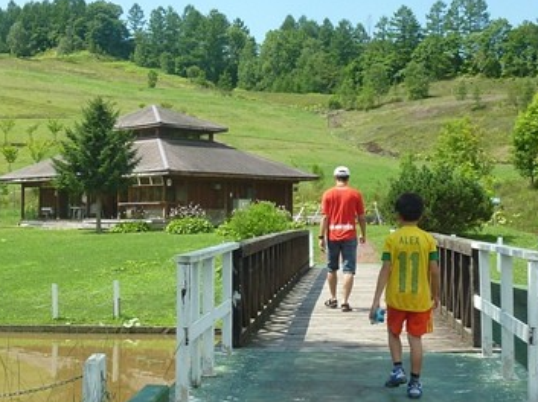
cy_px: 174
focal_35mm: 61
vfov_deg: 24.0
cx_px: 283
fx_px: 947
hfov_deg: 31.7
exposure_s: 1/400
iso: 80
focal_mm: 4.4
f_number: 4
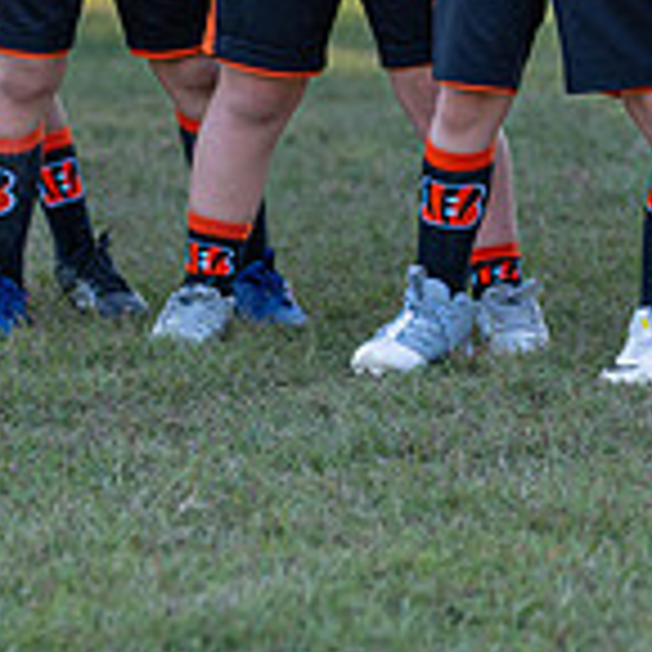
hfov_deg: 7.8
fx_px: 4731
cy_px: -228
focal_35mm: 222
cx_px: 808
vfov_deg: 7.8
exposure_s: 1/800
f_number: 1.8
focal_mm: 50
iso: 160
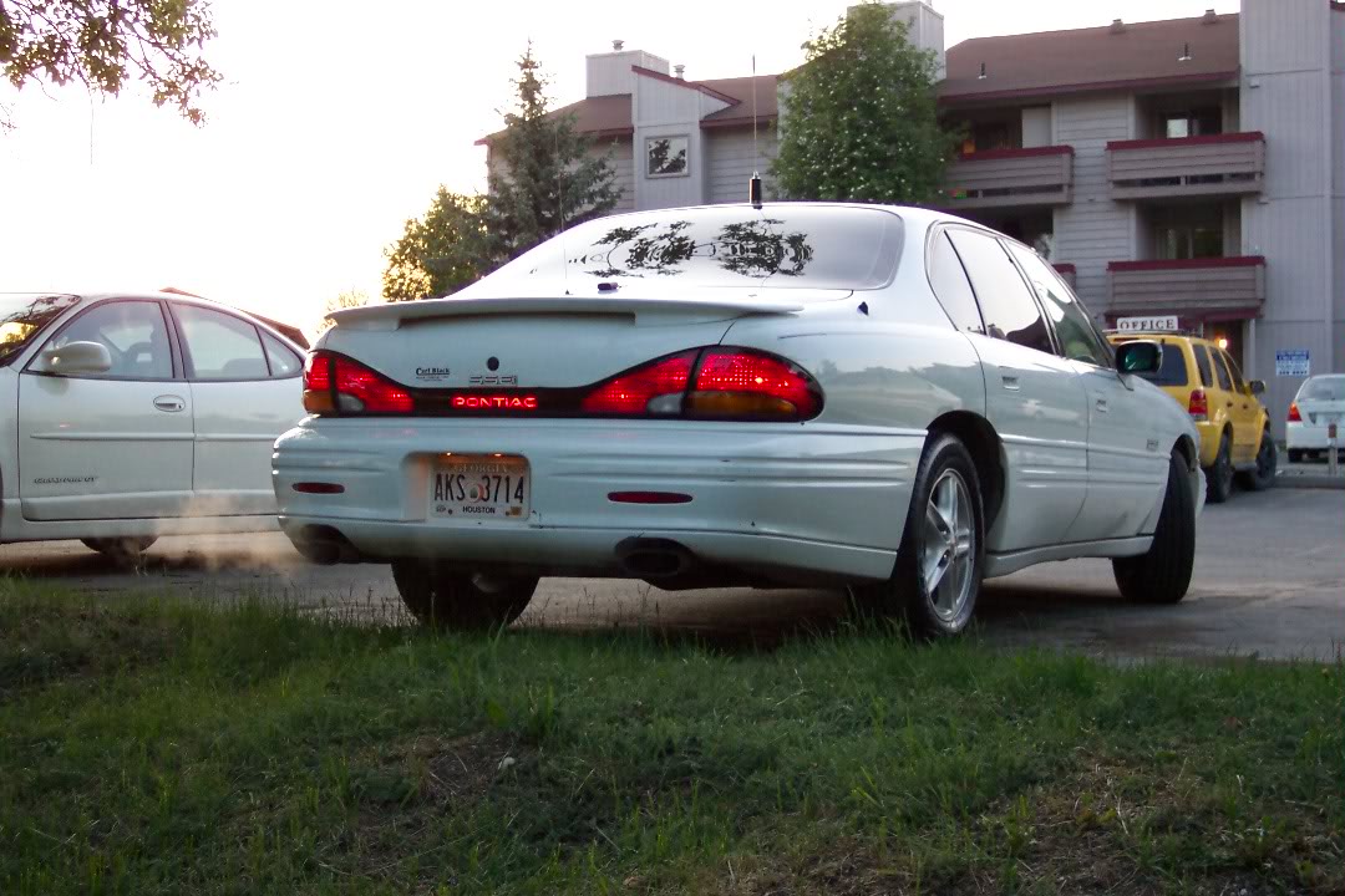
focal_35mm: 51
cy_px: 448
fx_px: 1905
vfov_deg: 26.5
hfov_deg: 38.9
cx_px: 672
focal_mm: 10.7
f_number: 3.4
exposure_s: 1/45
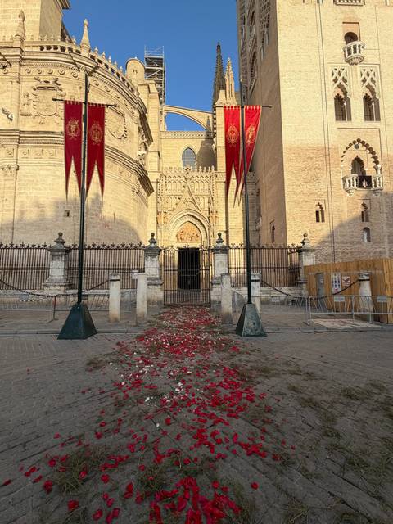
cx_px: 196
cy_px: 262
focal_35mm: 14
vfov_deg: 102.1
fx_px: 212
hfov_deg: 85.7
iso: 40
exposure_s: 1/717
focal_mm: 2.22
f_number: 2.2
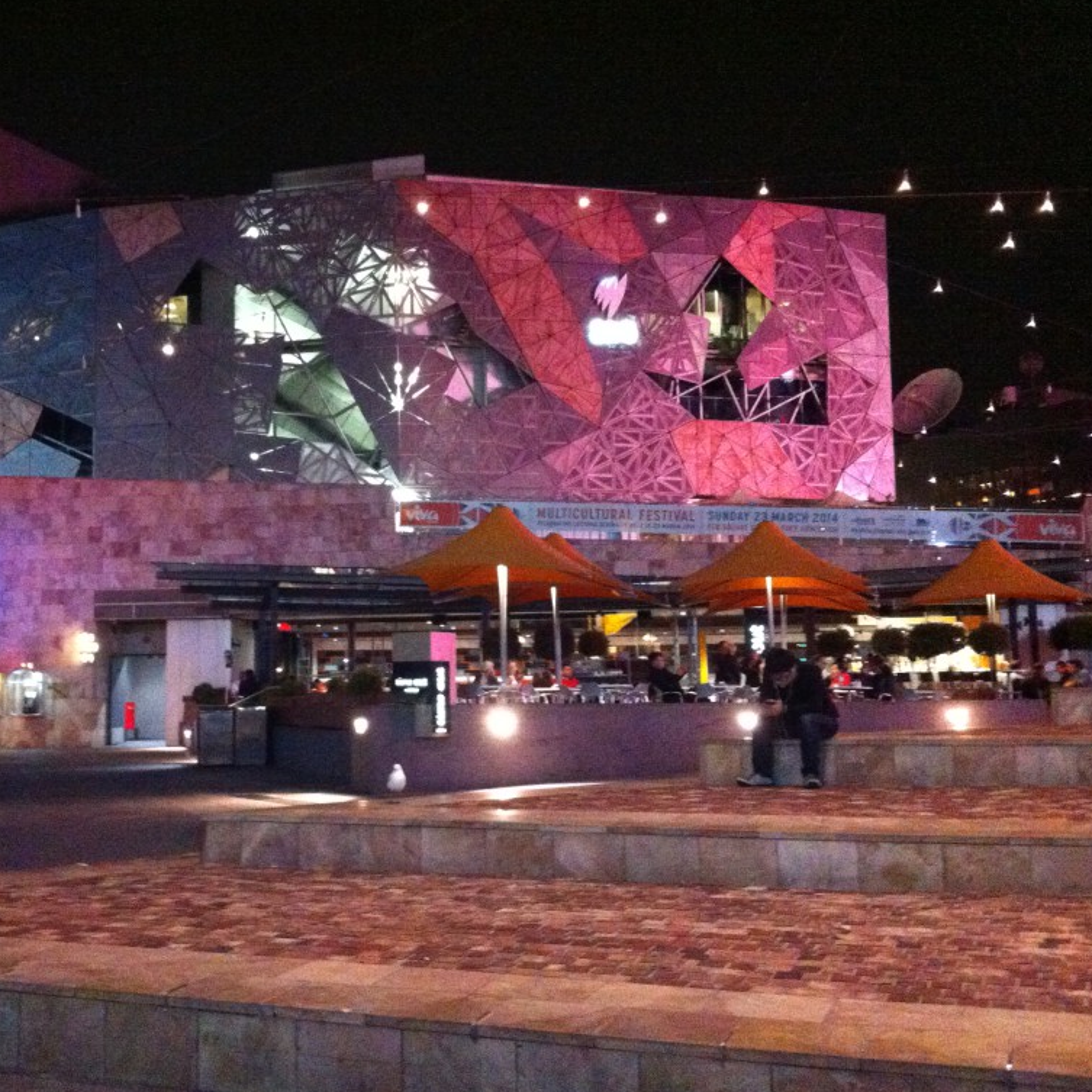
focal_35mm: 42
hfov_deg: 39.6
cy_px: 545
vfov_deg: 40.0
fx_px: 1499
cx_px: 370
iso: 1000
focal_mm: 3.85
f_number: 2.8
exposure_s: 1/15
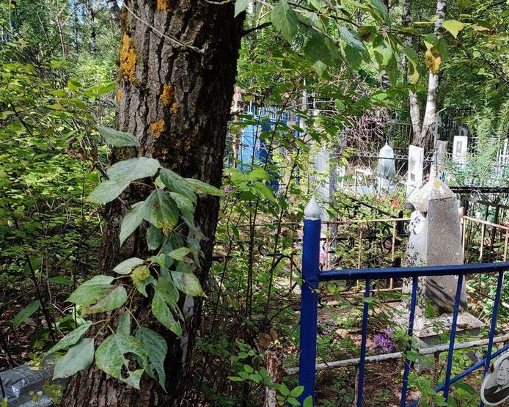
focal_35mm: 36
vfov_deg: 40.7
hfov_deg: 49.8
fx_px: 542
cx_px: 320
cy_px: 269
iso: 50
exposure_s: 1/109
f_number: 1.9
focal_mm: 6.04
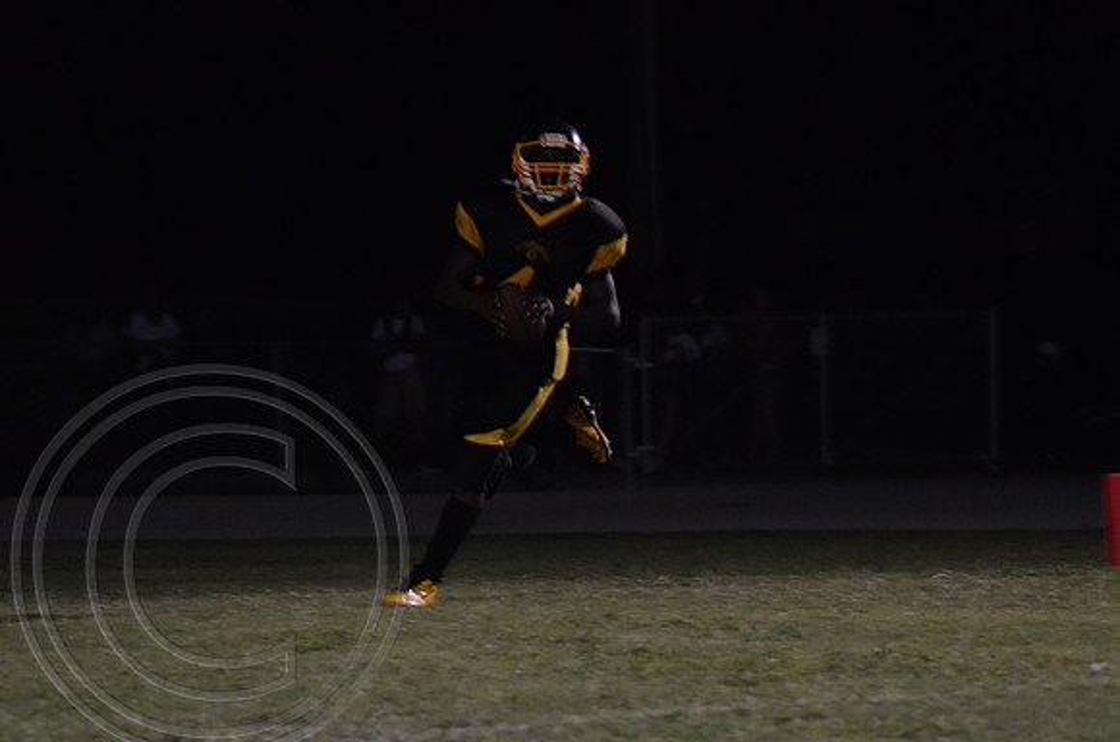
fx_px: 9313
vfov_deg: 4.6
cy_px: 371
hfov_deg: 6.9
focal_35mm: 300
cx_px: 560
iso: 3200
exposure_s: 1/160
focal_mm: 200
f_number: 5.6
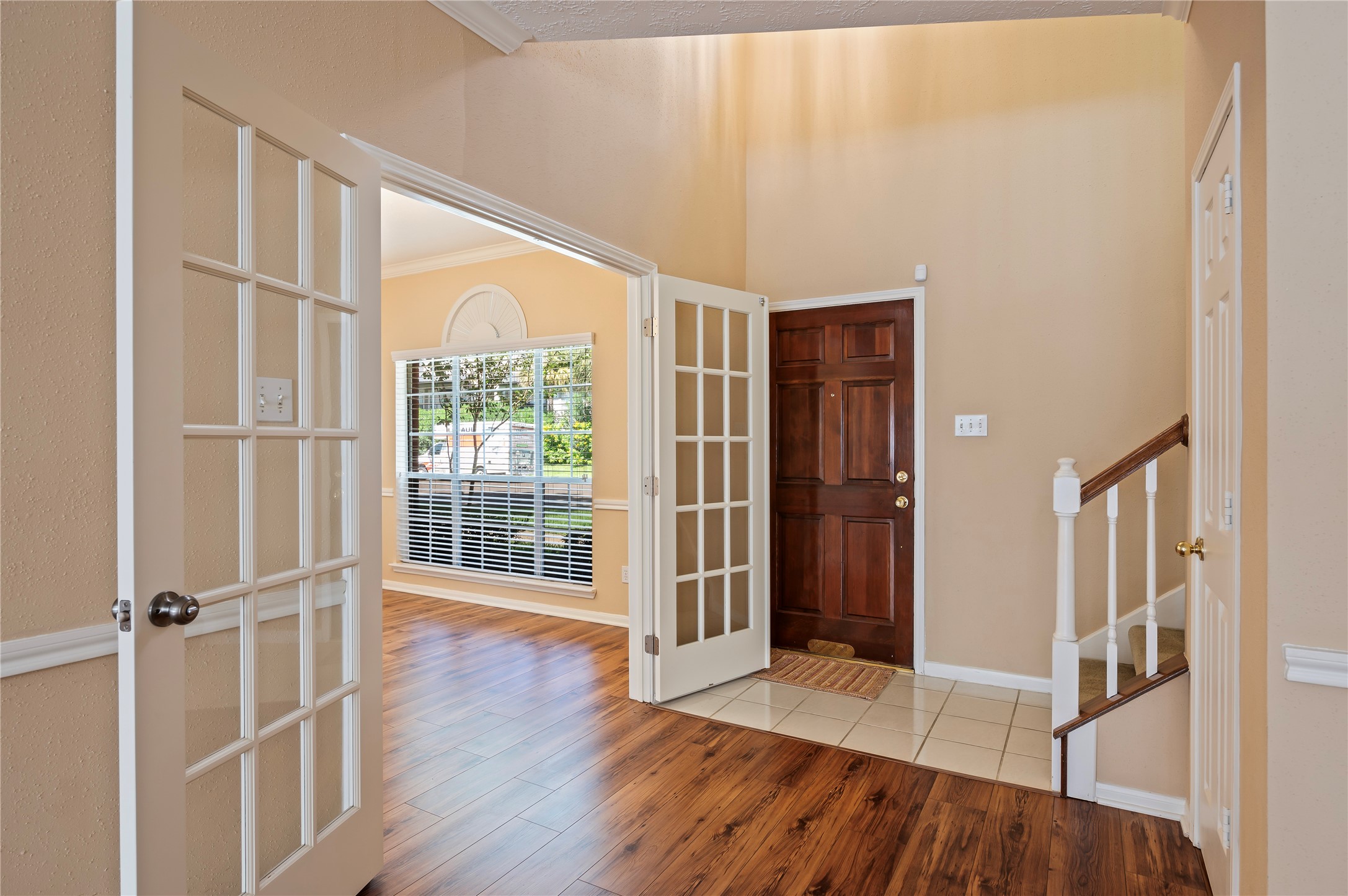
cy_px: 448
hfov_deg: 86.9
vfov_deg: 64.5
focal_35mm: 19
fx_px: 711
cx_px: 674
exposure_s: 1/3
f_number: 6.3
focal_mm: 19
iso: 125
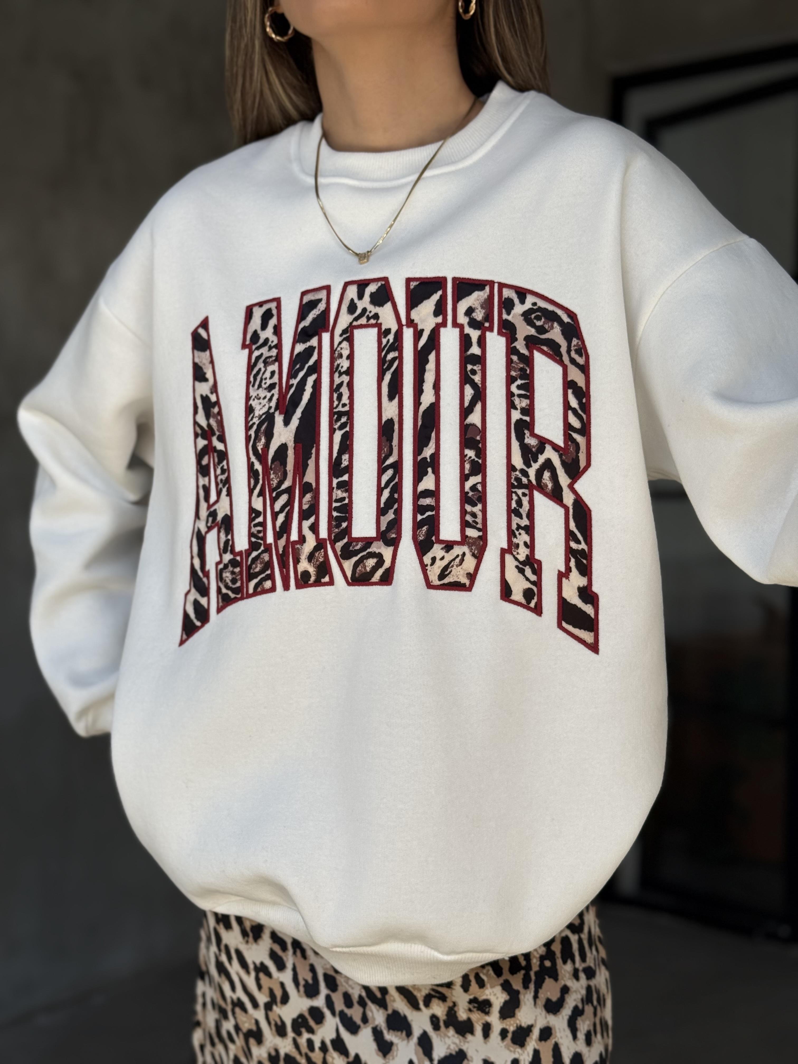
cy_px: 532
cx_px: 399
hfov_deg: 30.3
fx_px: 1475
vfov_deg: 39.7
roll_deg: -0.8
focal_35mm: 48
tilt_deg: -1.6
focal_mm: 6.76
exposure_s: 1/296
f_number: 1.78
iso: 64
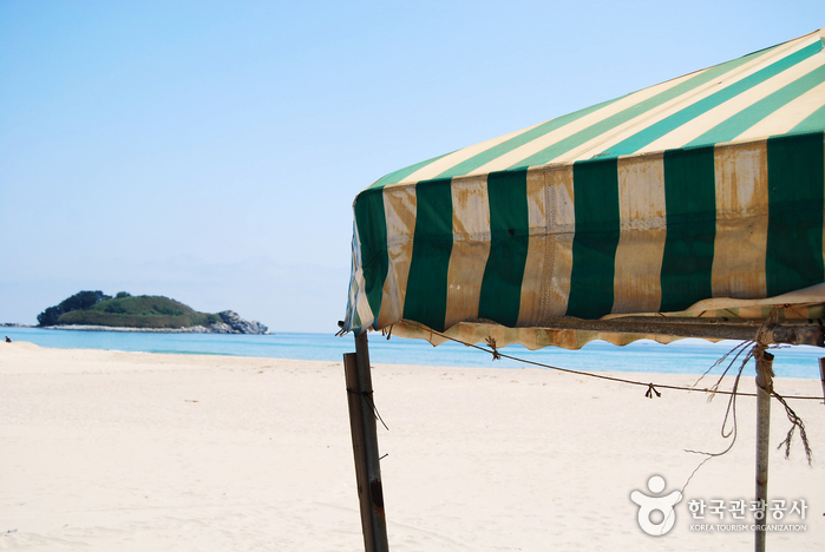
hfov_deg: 41.1
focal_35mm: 48
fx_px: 1101
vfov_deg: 28.2
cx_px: 412
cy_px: 276
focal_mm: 32
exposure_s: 1/640
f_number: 5.6
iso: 100
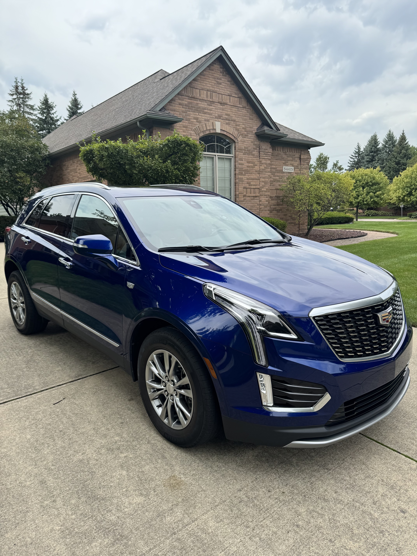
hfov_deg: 56.8
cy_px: 278
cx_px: 208
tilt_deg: -10.6
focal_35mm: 24
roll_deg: +1.8
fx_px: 385
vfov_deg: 71.6
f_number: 1.78
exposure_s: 1/1456
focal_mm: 6.76
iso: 80
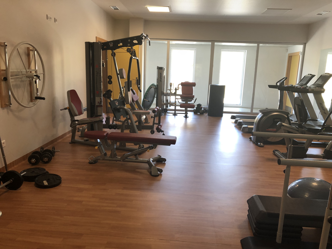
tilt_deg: -10.1
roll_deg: -2.1
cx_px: 166
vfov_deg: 49.7
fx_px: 269
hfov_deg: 63.4
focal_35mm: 28
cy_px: 124
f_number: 1.8
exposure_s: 1/33
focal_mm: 4
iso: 32
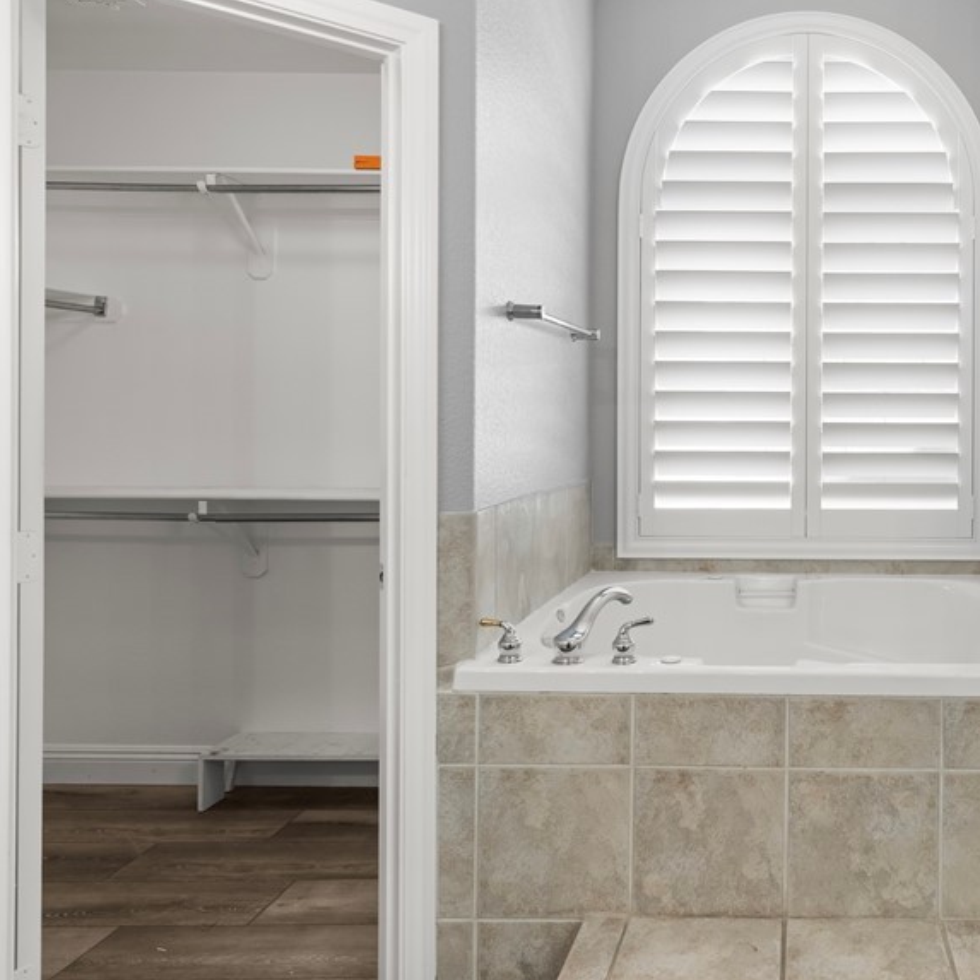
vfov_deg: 55.4
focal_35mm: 29
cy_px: 422
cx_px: 802
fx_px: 929
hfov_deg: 51.7
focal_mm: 18
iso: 400
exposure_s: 1/13
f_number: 8
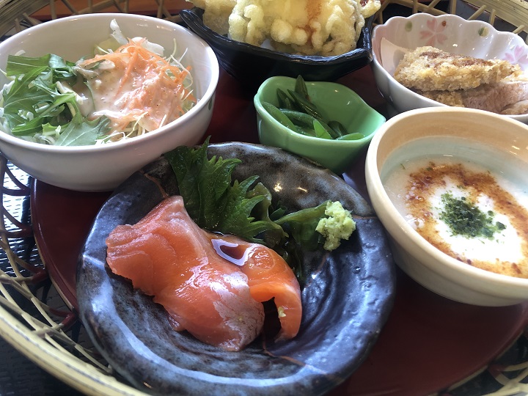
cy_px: 198
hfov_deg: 63.4
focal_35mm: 28
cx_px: 264
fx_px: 427
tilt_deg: -48.7
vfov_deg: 49.7
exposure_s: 1/30
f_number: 1.8
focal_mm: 3.99
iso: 25
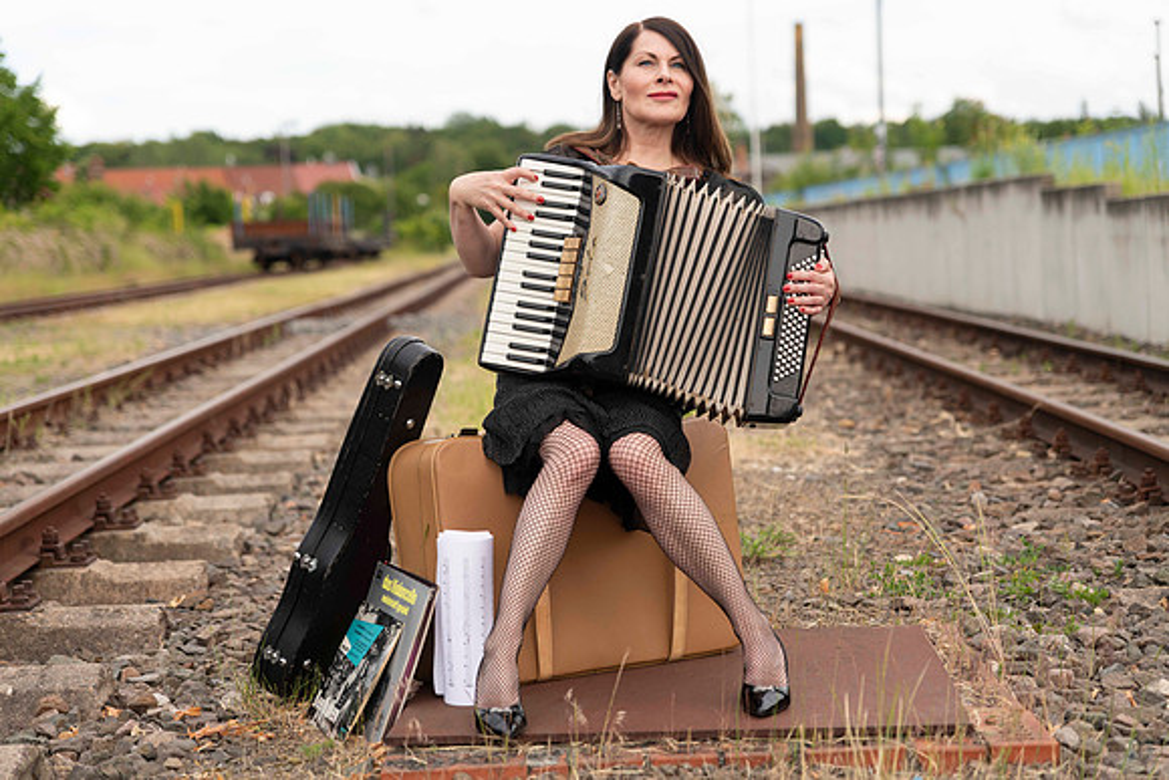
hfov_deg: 28.8
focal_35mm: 70
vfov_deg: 19.5
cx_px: 584
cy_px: 390
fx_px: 2273
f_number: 2.8
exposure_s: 1/640
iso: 64
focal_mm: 70
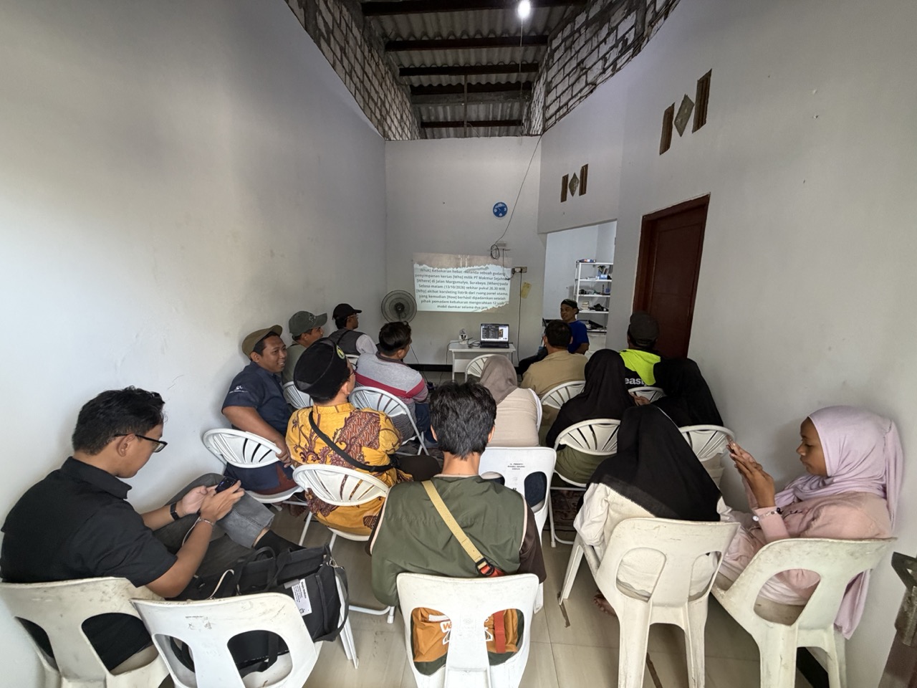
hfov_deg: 102.1
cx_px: 458
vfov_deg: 85.7
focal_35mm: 14
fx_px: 371
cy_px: 344
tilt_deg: -11.4
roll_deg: -0.3
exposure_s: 1/50
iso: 320
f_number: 2.2
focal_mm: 2.22
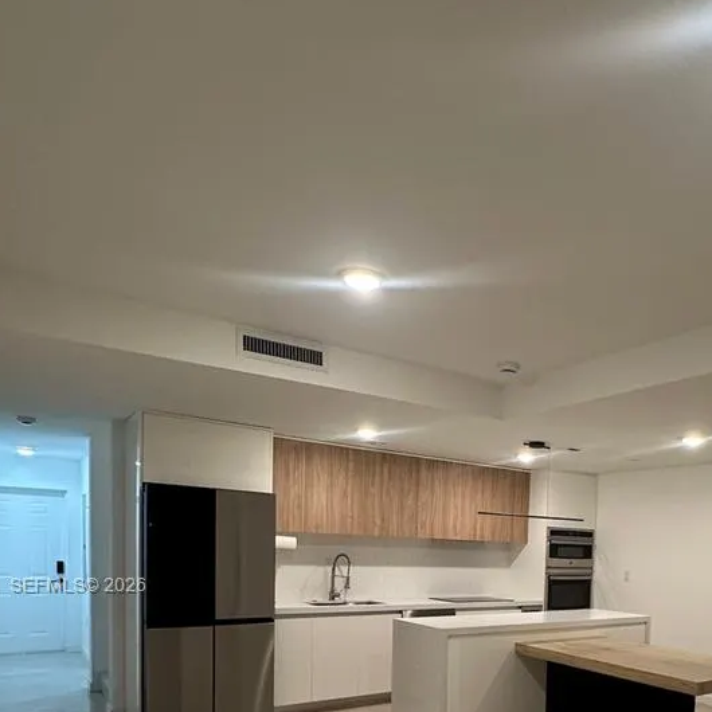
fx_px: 652
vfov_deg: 52.9
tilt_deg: -3.5
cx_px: 502
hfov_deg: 55.5
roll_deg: -2.6
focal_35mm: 28
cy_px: 587
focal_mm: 2.22
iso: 160
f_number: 2.2
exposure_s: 1/60
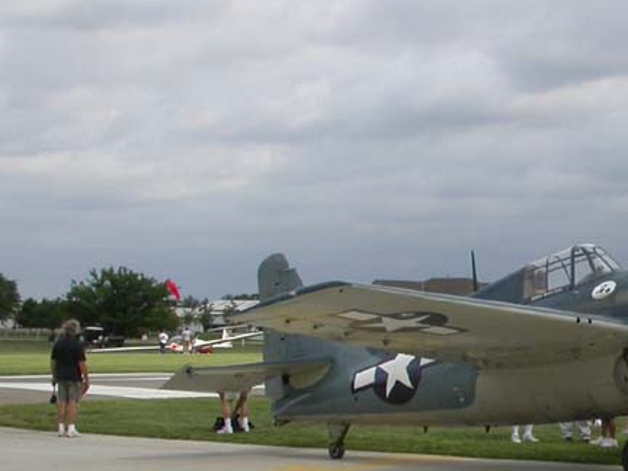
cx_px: 675
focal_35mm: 90
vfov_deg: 16.3
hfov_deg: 20.8
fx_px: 1633
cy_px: 340
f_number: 6.7
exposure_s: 1/396
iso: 100
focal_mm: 7.85
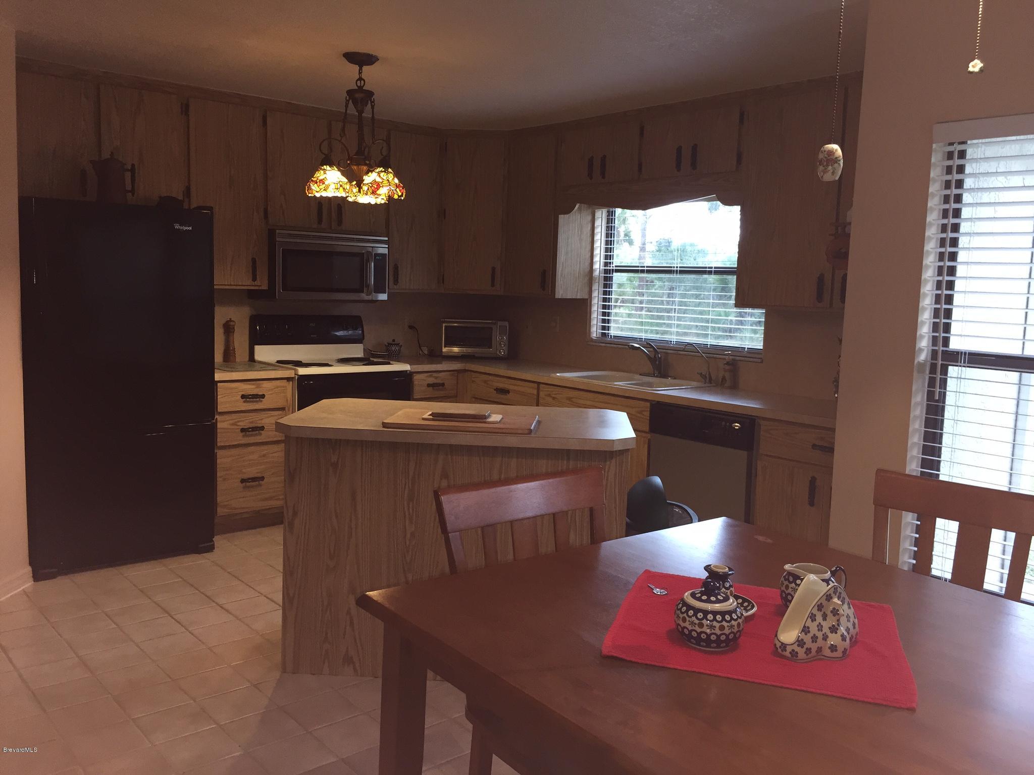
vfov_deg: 48.2
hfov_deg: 61.7
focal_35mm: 29
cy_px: 388
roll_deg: -2.7
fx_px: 866
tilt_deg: -6.5
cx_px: 517
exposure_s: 1/33
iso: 100
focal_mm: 4.15
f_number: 2.2
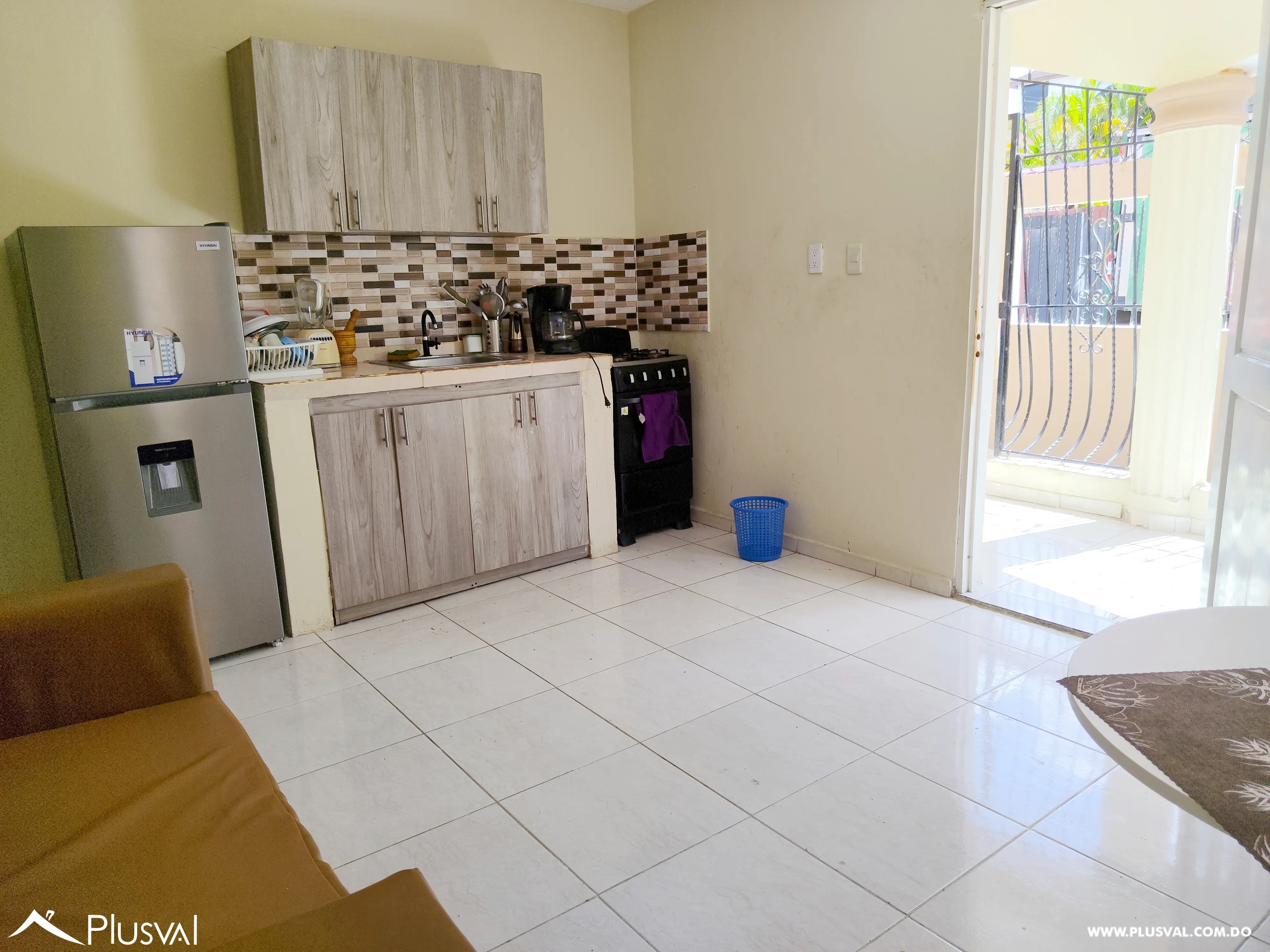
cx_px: 635
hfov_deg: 71.6
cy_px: 476
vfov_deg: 56.8
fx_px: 881
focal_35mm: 24
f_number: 1.7
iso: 52
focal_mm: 5.24
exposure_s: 1/231
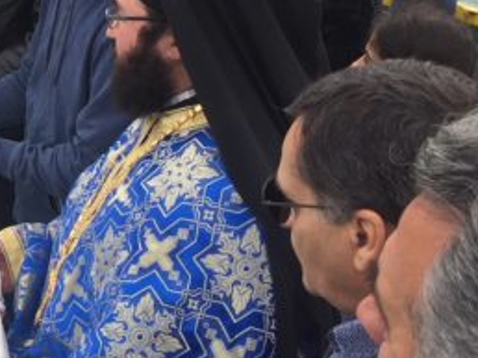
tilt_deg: -21.9
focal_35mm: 90
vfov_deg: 16.4
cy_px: 126
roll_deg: -0.4
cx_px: -159
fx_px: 1242
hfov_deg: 19.9
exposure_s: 1/444
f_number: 2.2
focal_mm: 4.15
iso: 32
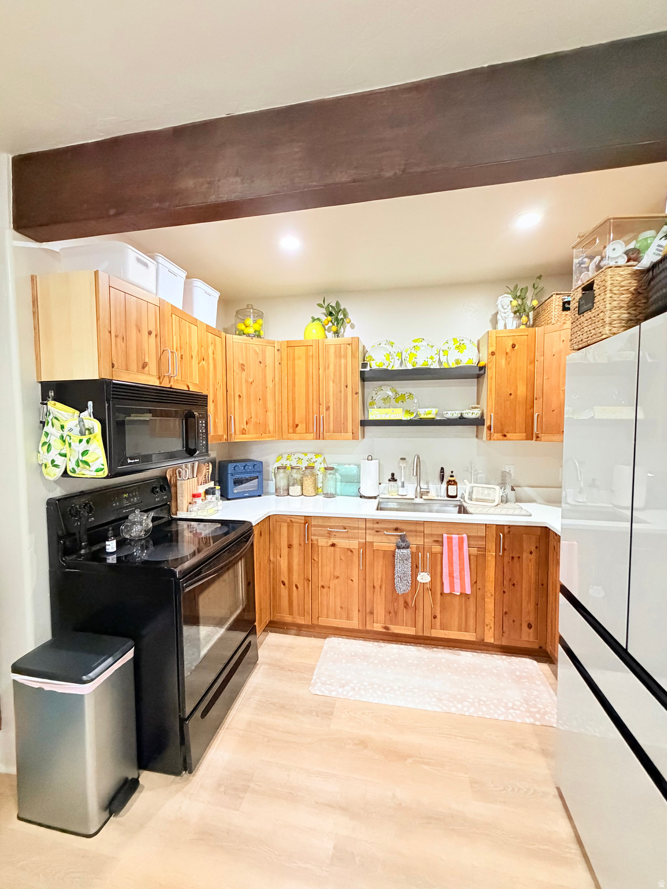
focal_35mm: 14
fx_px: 360
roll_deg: +0.6
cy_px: 444
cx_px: 334
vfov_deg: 102.1
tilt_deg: -3.3
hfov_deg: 85.7
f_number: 2.2
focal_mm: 2.22
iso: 640
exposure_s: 1/60
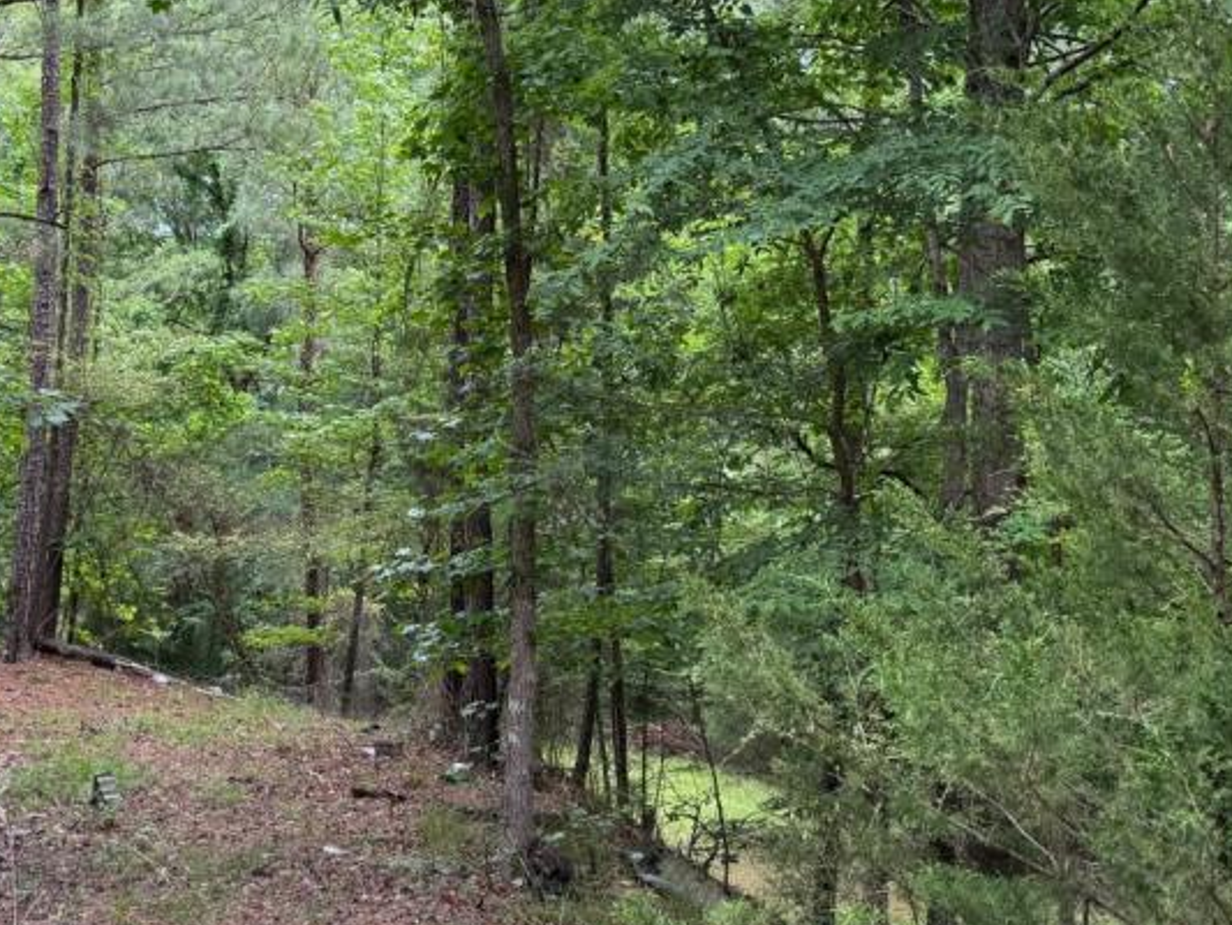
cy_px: 370
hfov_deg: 35.5
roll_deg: -2.1
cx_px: 615
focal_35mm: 54
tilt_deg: +1.3
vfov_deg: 27.0
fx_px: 1922
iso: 100
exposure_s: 1/332
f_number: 1.78
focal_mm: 6.76
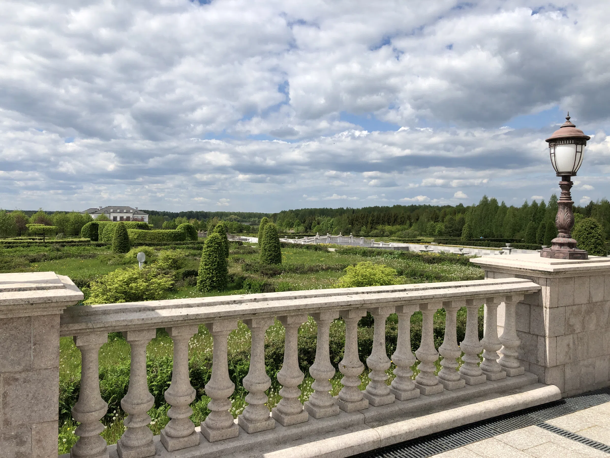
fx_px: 493
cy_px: 229
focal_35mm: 28
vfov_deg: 49.7
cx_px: 305
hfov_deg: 63.4
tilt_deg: -2.3
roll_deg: -1.7
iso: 20
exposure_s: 1/3472
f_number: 1.8
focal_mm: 4
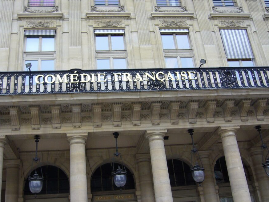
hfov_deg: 45.6
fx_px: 319
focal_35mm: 41
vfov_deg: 35.1
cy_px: 97
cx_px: 115
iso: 100
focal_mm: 5.8
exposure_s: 1/30
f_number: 2.8
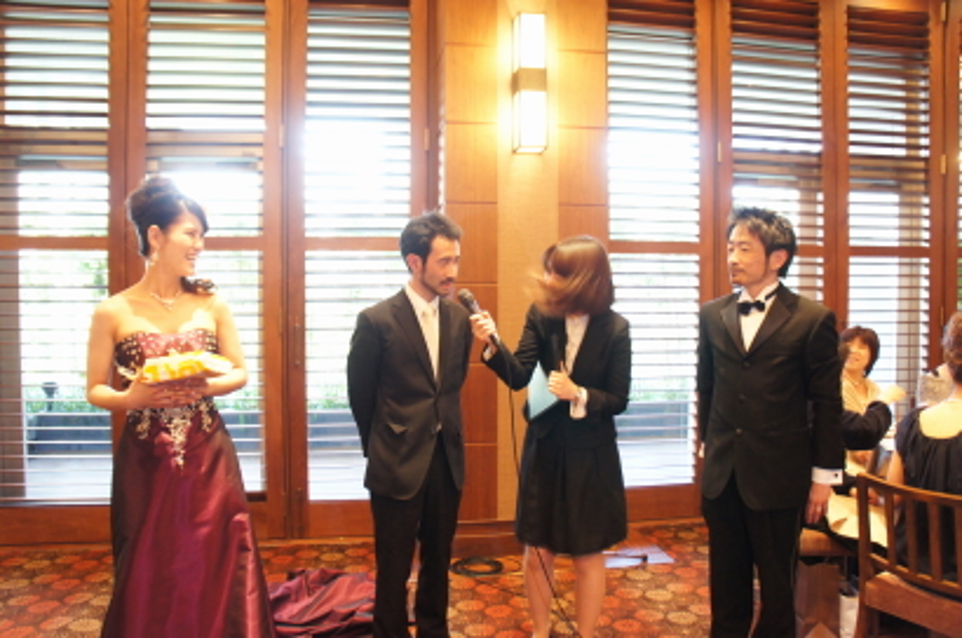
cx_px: 481
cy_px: 319
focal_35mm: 27
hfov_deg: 67.5
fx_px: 720
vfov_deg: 47.8
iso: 1600
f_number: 3.5
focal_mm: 18
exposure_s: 1/15
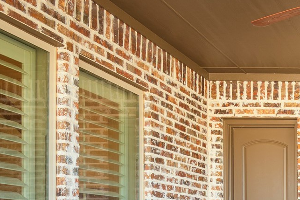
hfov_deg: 27.3
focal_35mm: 54
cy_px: 236
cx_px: 436
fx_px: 450
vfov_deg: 23.1
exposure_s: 1/20
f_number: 7.1
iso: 100
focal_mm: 16
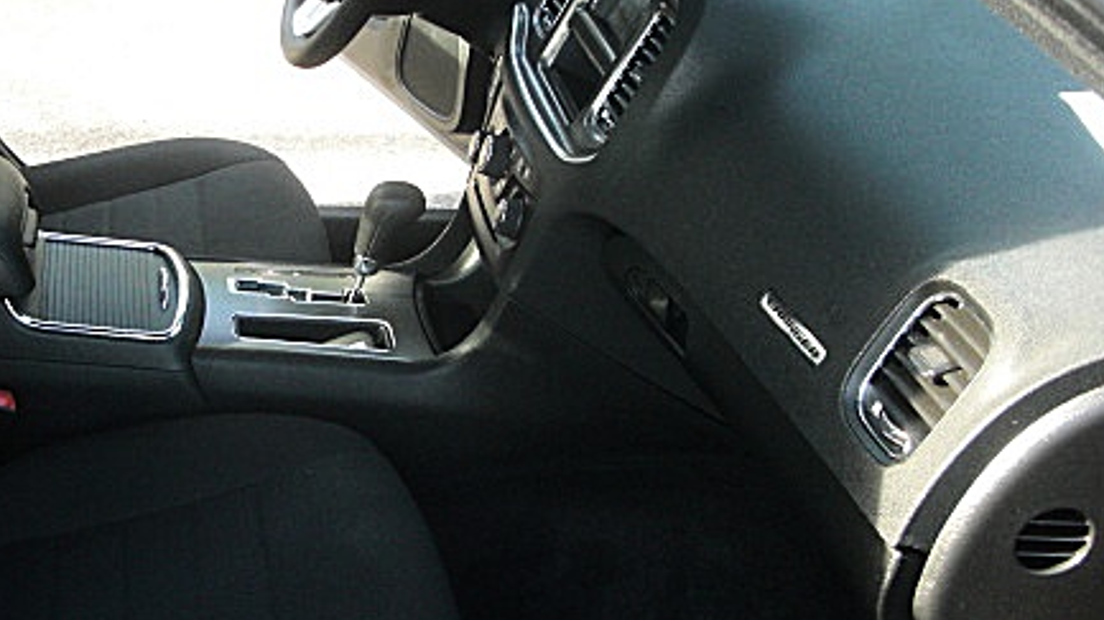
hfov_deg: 35.4
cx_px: 296
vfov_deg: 20.7
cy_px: 304
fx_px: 1697
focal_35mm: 58
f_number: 2.8
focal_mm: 6.3
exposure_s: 1/125
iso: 200
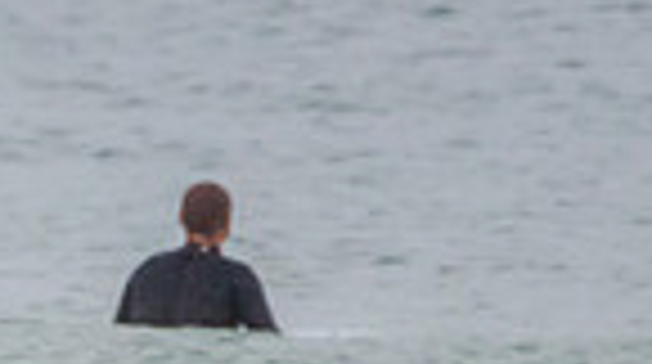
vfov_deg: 0.5
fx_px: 44410
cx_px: -174
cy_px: 808
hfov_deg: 0.8
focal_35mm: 2573
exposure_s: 1/1000
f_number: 5.6
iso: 1600
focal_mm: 500
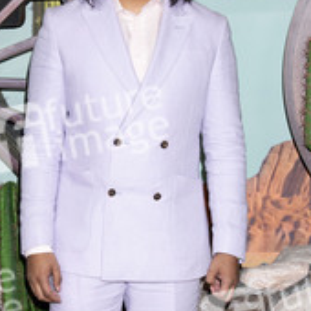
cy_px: 221
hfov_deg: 21.6
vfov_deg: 21.5
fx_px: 813
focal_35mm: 80
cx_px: 128
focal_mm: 40
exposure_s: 1/200
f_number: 6.3
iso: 400
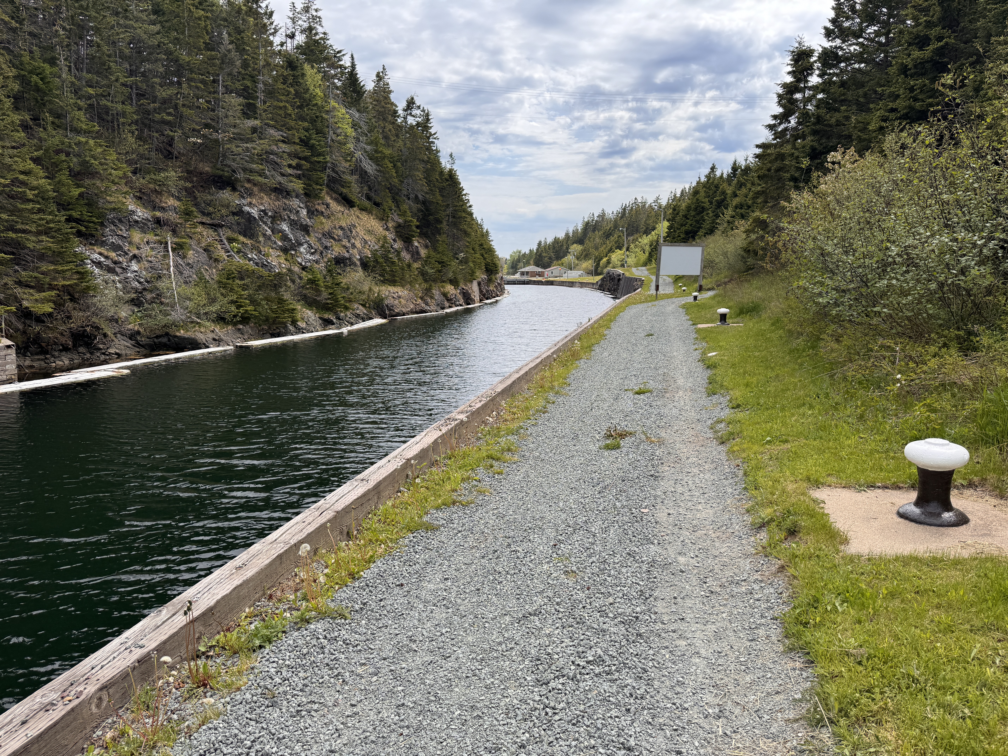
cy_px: 378
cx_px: 504
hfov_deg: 71.6
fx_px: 699
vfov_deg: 56.8
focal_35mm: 24
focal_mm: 6.76
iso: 80
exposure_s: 1/3247
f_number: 1.78
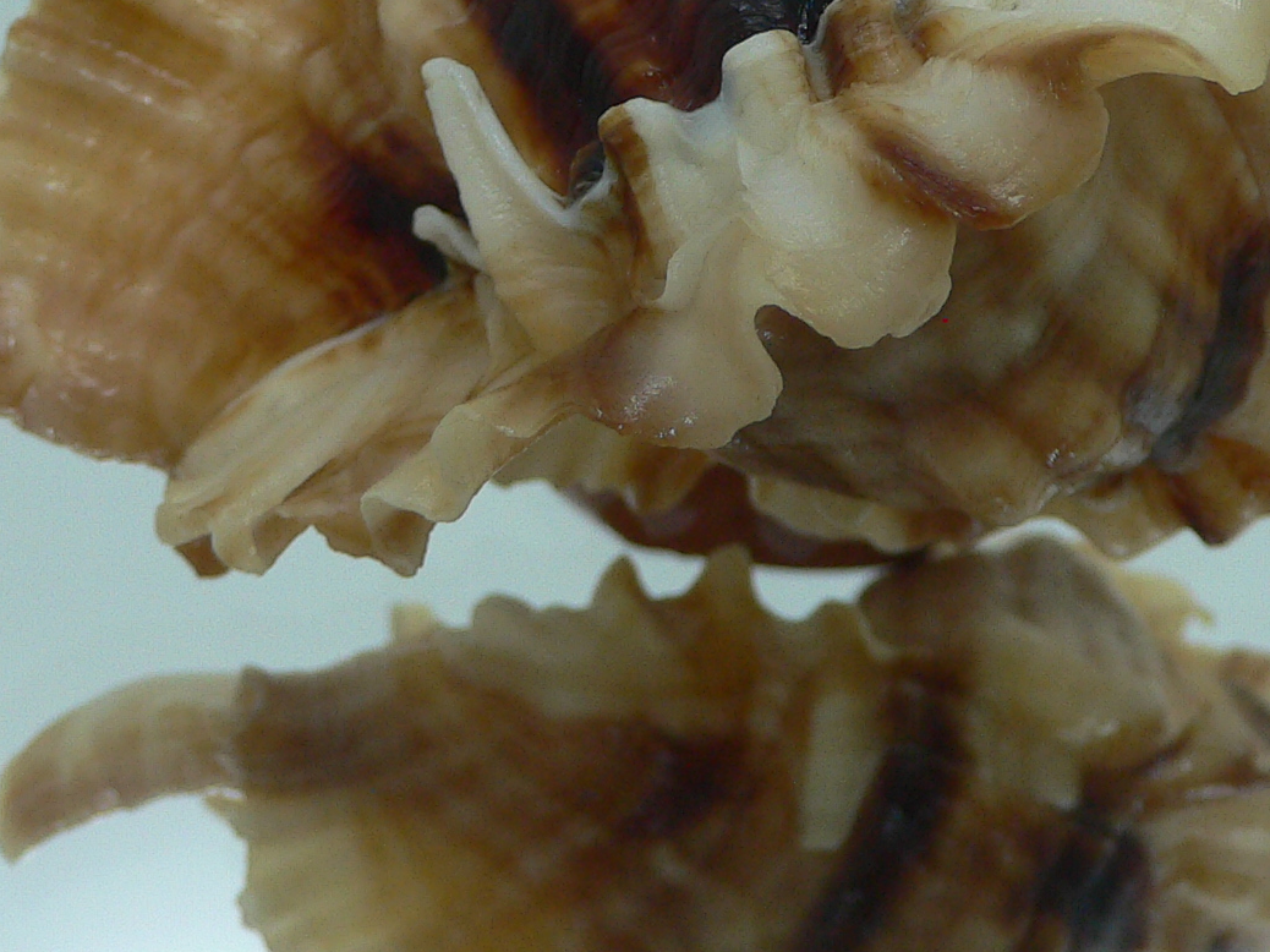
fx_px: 2494
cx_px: 808
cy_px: 138
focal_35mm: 68
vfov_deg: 21.2
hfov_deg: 28.4
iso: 100
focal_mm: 4.6
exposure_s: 1/60
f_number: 2.8
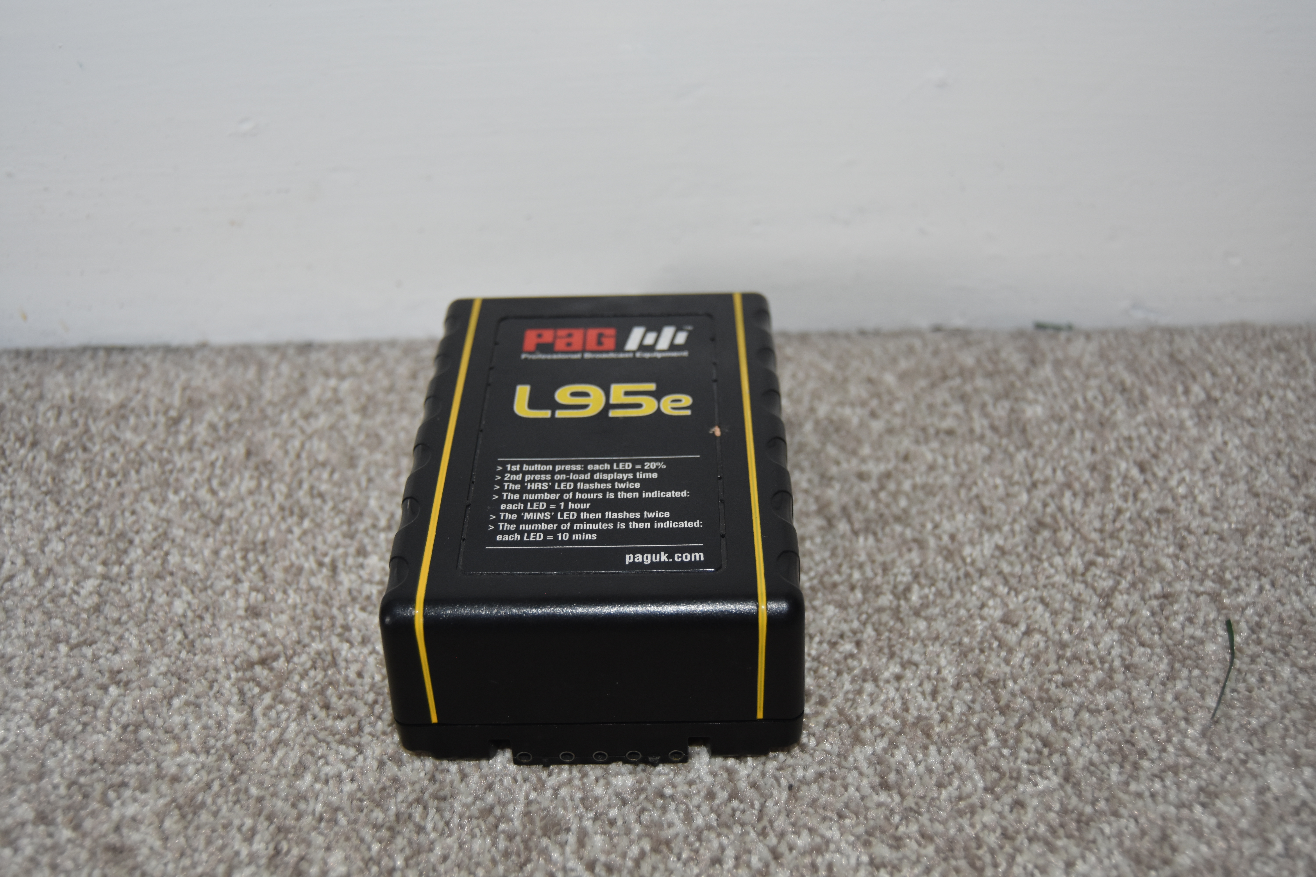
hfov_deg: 49.6
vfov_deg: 34.2
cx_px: 658
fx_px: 1426
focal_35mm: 39
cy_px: 438
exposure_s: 1/60
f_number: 4
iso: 500
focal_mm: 26
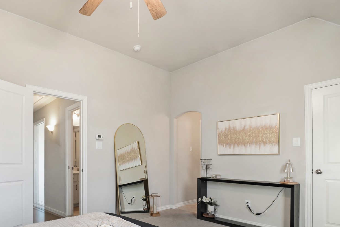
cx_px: 106
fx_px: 198
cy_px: 165
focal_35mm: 21
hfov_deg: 77.9
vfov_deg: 57.0
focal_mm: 12
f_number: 9
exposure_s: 1/5
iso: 500
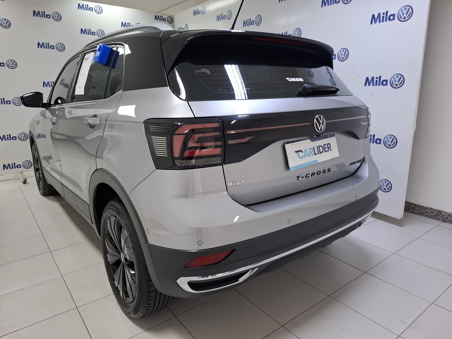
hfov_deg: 73.9
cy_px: 170
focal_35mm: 23
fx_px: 300
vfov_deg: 58.9
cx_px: 226
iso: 250
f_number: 1.8
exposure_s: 1/60
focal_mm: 5.54
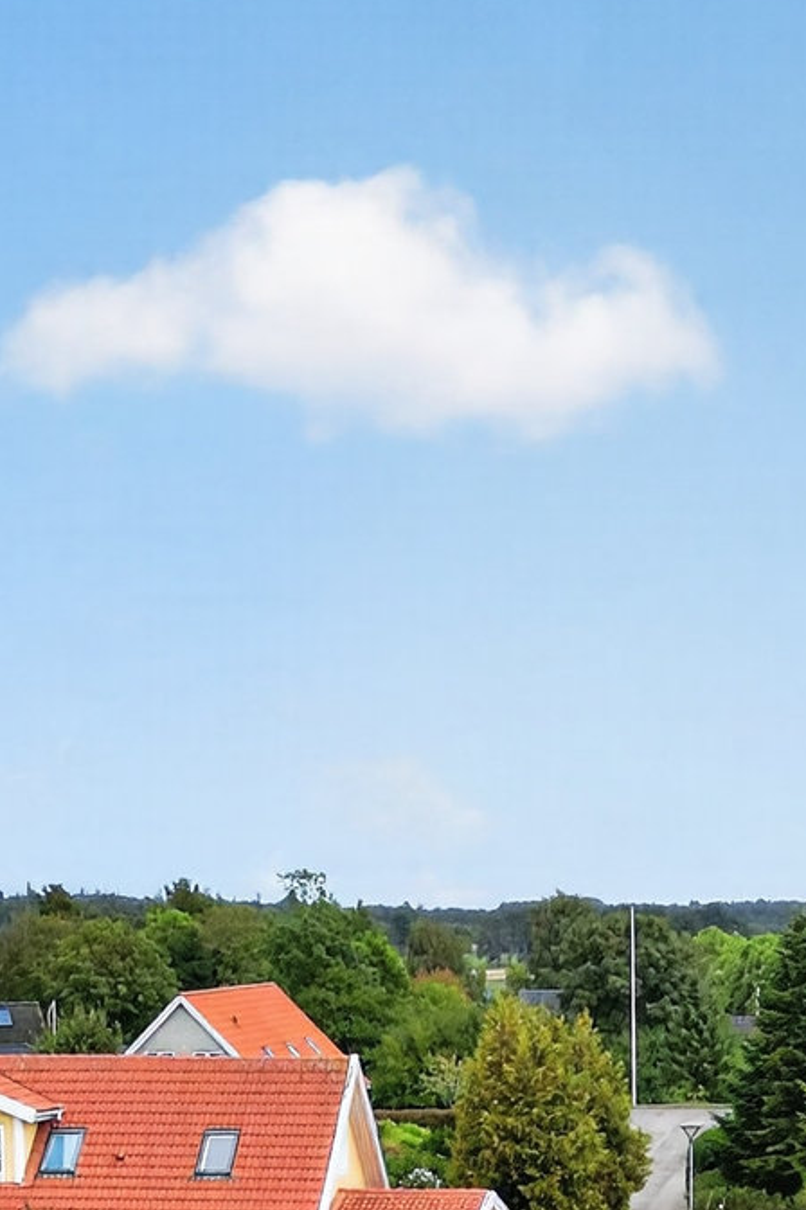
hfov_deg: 14.4
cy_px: 1656
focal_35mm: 95
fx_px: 3193
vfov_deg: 19.5
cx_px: 300
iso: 110
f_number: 1.7
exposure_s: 1/2000
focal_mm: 6.7
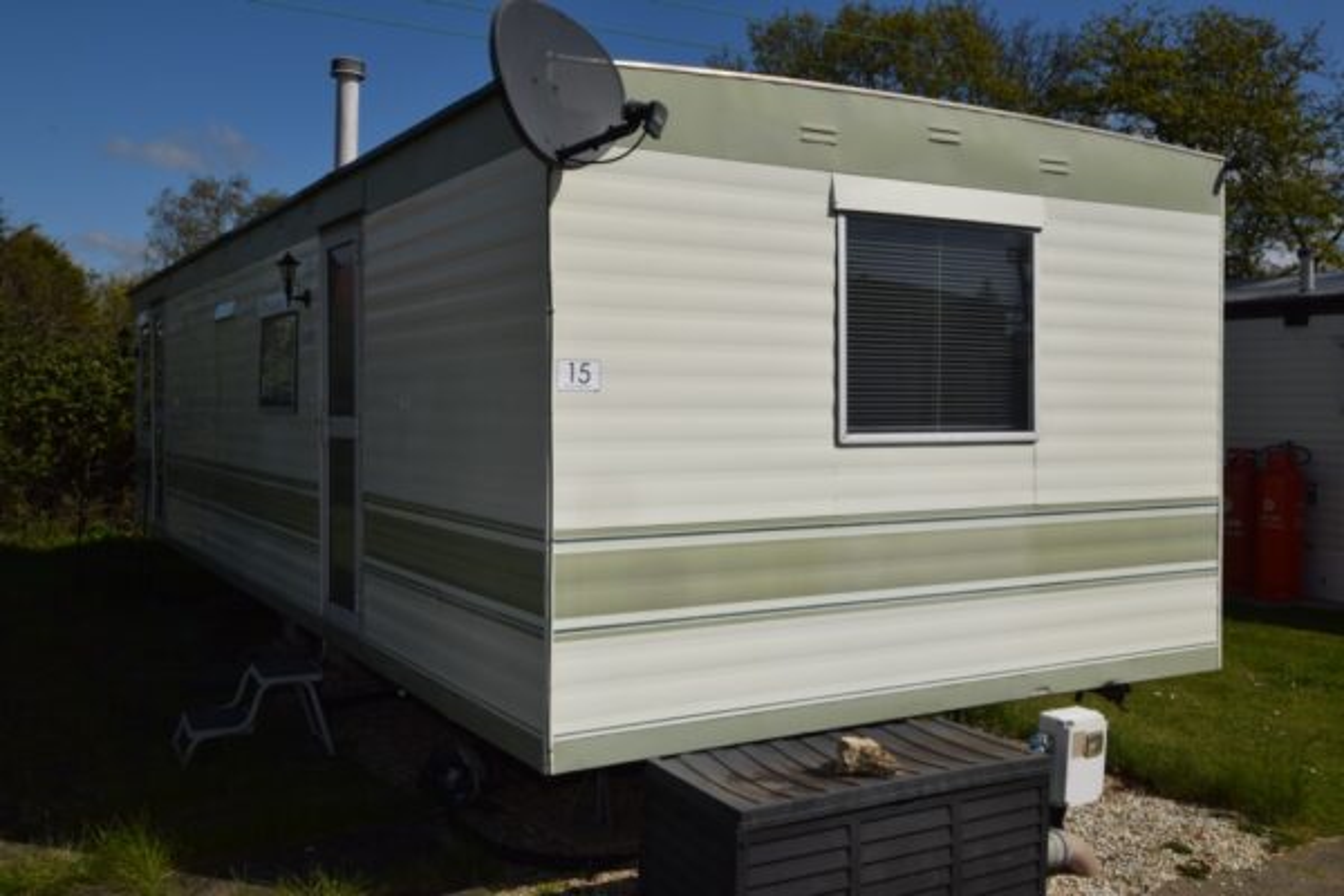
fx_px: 1232
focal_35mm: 33
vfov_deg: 40.0
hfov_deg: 57.2
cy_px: 448
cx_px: 672
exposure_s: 1/200
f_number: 13
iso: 100
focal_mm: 22
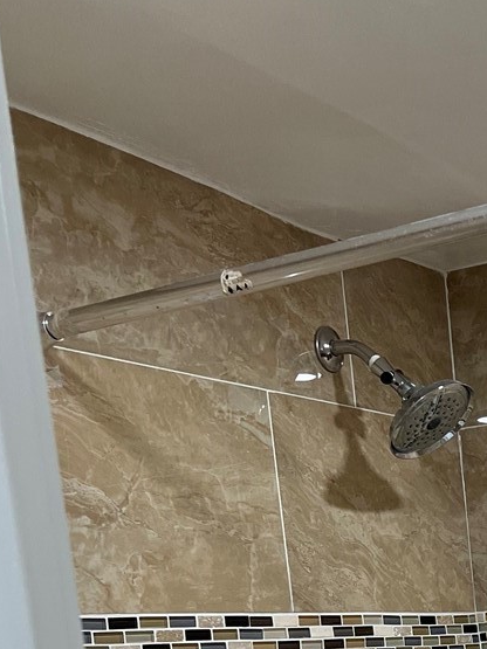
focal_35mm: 75
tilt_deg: -9.4
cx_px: 686
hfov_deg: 17.9
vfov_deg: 22.5
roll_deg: +4.8
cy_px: 902
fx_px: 1407
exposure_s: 1/120
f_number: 1.5
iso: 80
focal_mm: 5.7
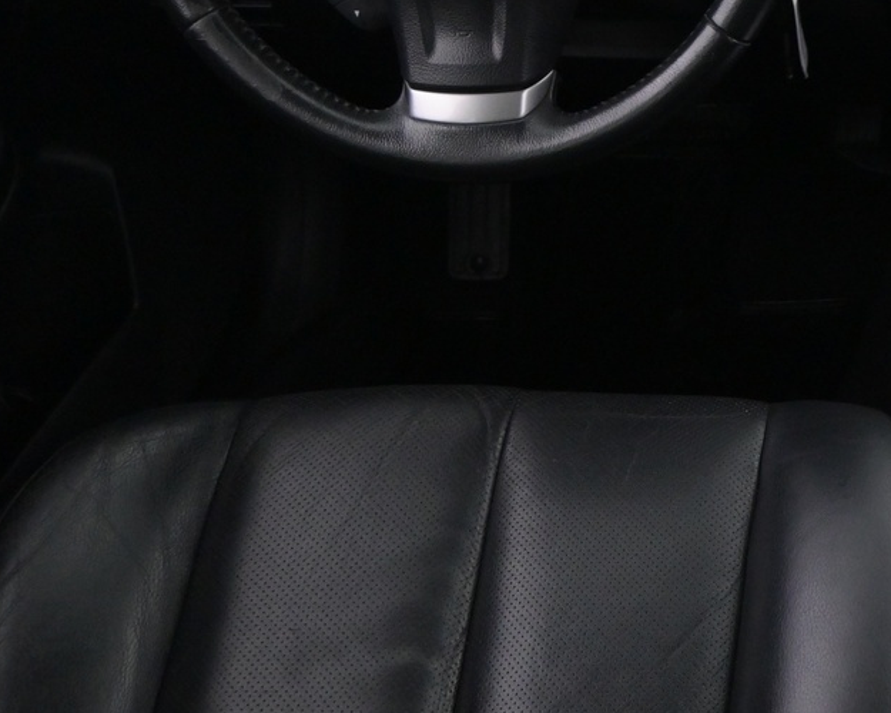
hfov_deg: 23.4
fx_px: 1925
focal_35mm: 73
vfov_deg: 20.7
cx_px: 1116
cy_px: 128
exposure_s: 1/40
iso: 2500
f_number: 3.8
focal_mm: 20
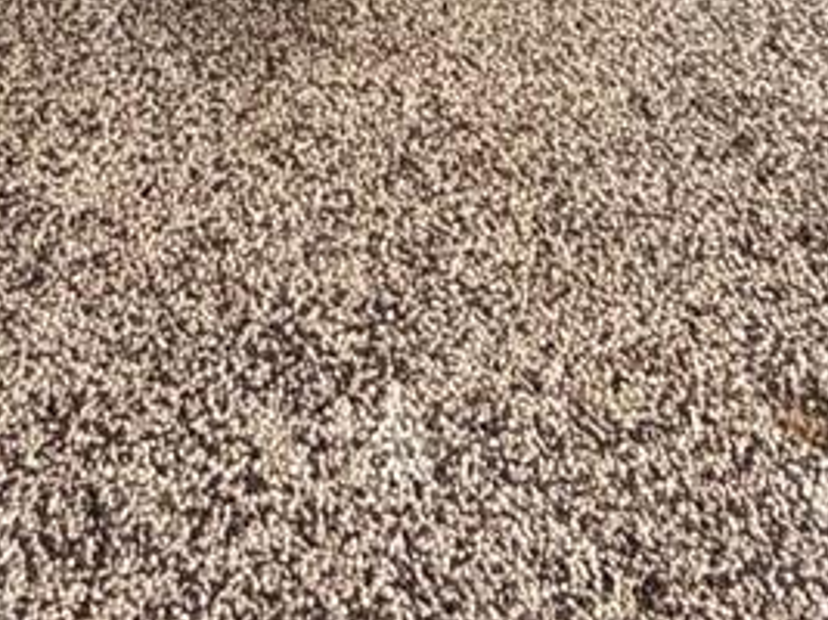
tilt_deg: -8.2
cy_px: -831
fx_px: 2008
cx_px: 307
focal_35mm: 84
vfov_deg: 13.4
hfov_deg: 23.2
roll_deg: +0.0
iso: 200
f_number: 2.2
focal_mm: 2.22
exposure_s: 1/121
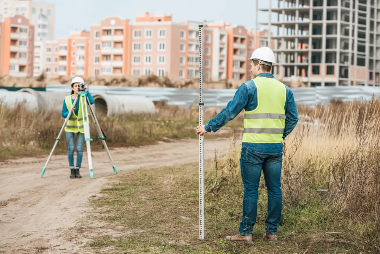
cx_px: 190
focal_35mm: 120
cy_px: 127
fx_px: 1267
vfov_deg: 11.4
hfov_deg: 17.1
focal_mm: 120
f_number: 4.5
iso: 125
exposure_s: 1/400
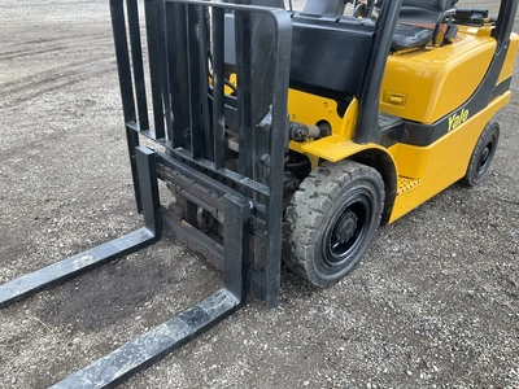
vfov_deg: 48.2
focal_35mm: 29
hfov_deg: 61.7
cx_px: 260
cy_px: 194
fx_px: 435
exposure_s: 1/122
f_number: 1.8
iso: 25
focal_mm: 3
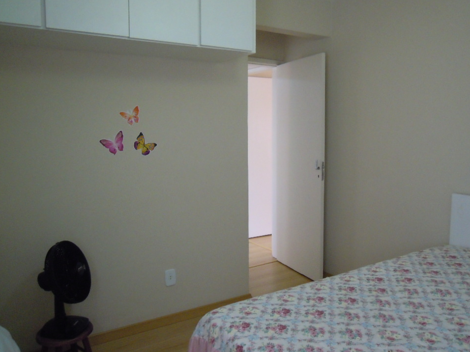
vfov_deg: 46.8
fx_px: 407
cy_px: 175
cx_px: 246
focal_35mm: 30
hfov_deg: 59.9
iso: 500
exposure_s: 1/60
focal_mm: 5
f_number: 2.7
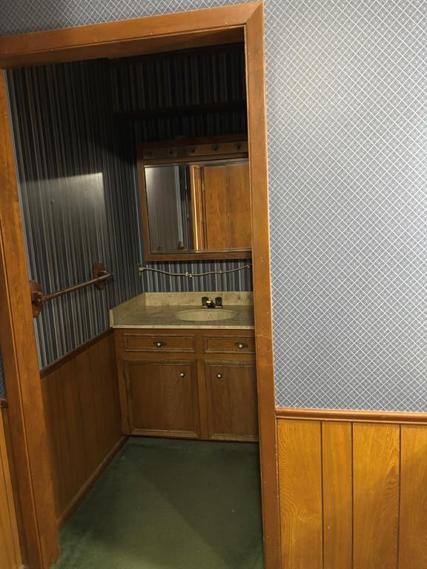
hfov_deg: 53.1
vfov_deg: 67.3
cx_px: 214
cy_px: 284
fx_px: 428
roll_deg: +2.7
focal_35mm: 26
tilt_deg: -8.4
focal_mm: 5.96
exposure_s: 1/30
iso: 640
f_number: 1.6
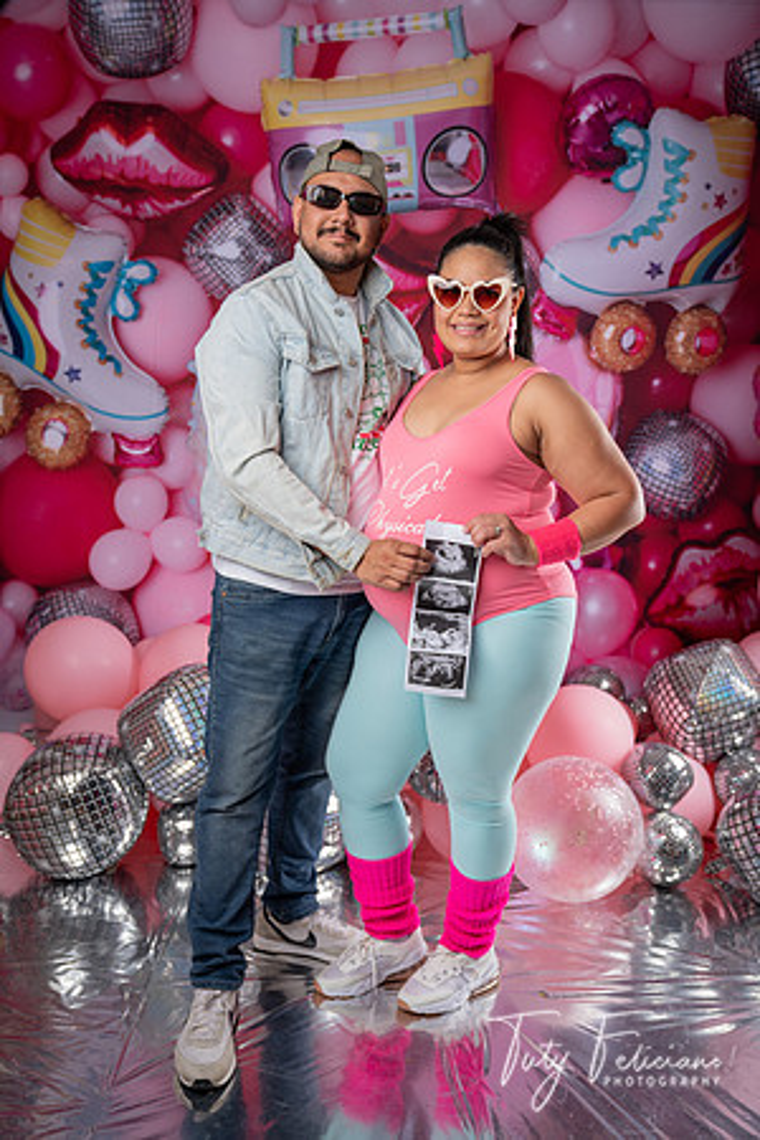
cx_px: 380
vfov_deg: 50.7
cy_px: 570
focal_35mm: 38
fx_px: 1203
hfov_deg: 35.1
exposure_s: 1/60
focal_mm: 38
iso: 50
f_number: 3.5
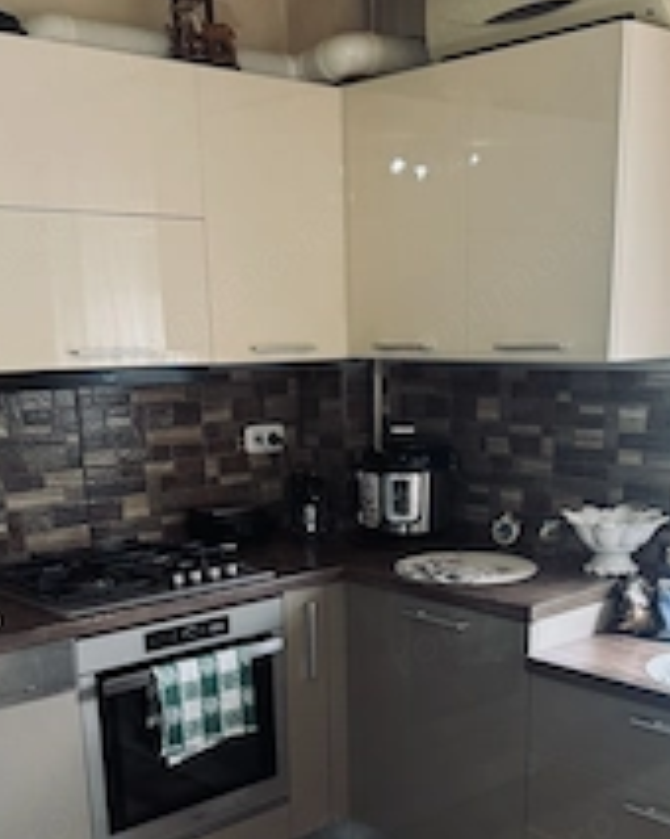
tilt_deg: -17.1
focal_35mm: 44
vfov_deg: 40.5
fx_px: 1092
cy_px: 654
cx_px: 374
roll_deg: +0.1
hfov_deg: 34.1
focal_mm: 6.76
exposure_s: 1/50
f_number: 1.78
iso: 250
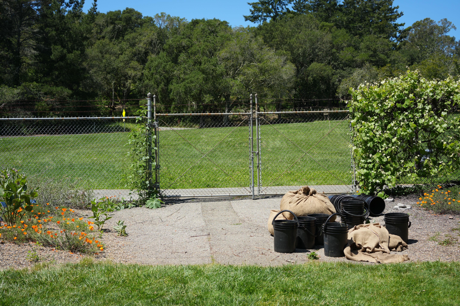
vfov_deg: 27.0
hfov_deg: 39.6
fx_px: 639
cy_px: 153
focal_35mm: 50
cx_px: 230
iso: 100
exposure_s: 1/400
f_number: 5
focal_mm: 50
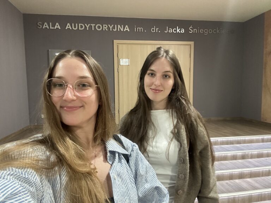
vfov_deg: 58.9
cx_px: 136
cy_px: 102
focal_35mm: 23
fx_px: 180
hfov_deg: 73.9
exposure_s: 1/50
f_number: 1.9
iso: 250
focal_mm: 2.69
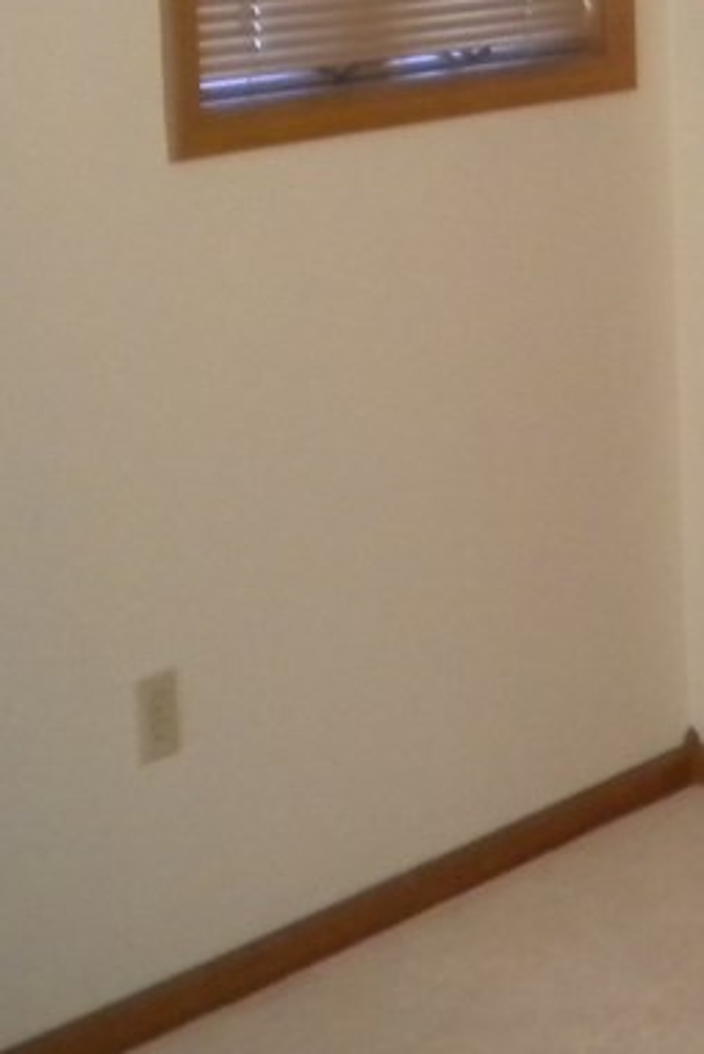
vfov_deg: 20.4
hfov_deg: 12.6
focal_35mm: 98
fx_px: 2869
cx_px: 1308
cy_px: 100
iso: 400
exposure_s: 1/46.3
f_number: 3.1
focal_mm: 6.3
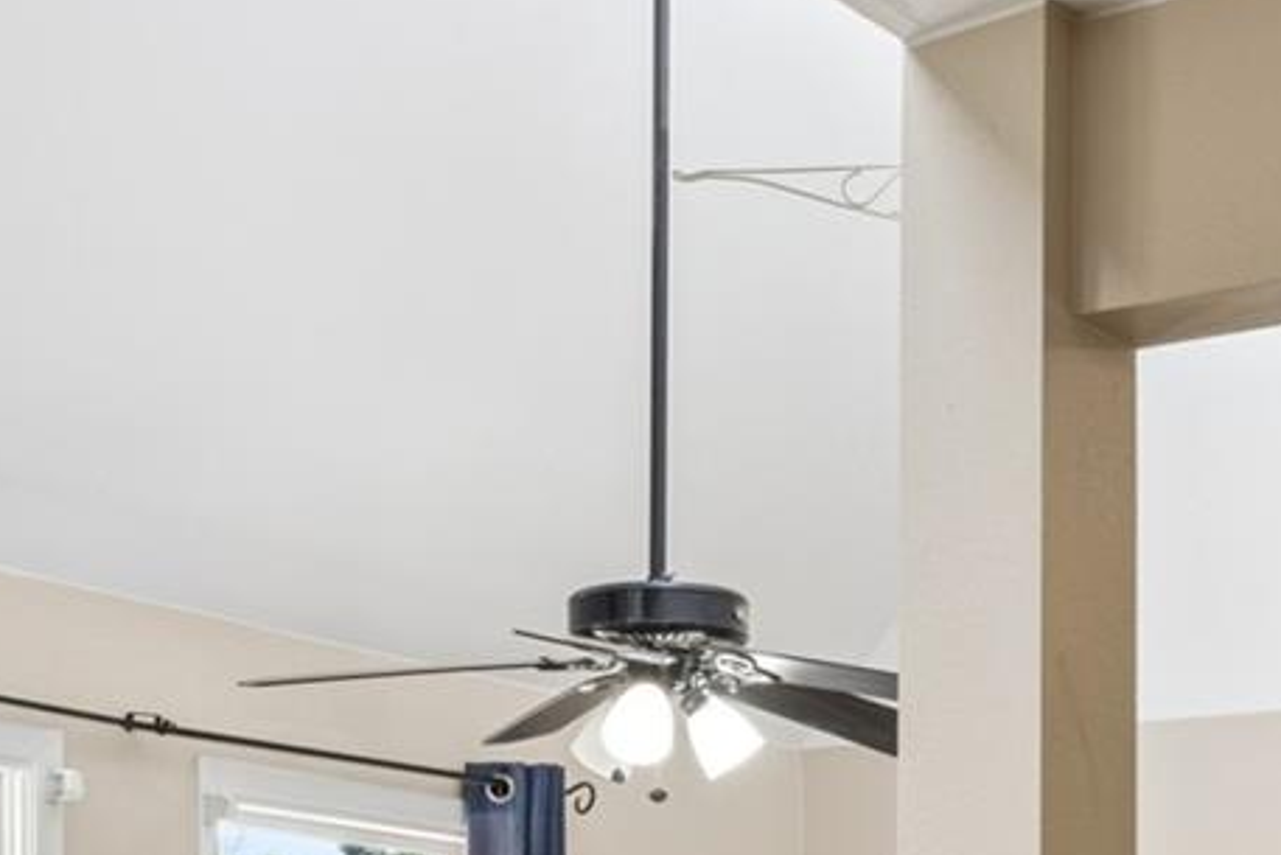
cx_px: 852
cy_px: 1247
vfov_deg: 16.3
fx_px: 2753
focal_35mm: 77
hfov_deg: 26.1
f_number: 22
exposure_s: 1/2.5
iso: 125
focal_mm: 22.1
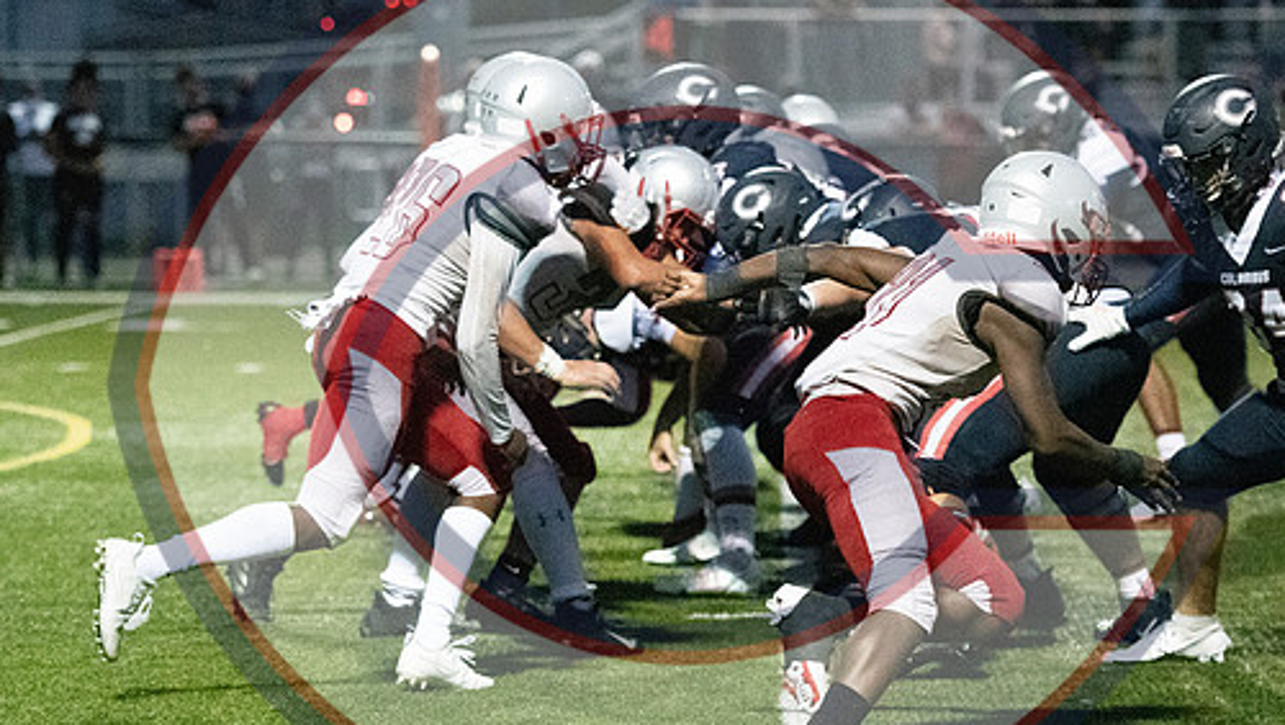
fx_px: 6955
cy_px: 384
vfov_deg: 6.0
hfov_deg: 10.6
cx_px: 673
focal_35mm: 204
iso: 36000
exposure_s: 1/3200
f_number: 2.8
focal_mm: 112
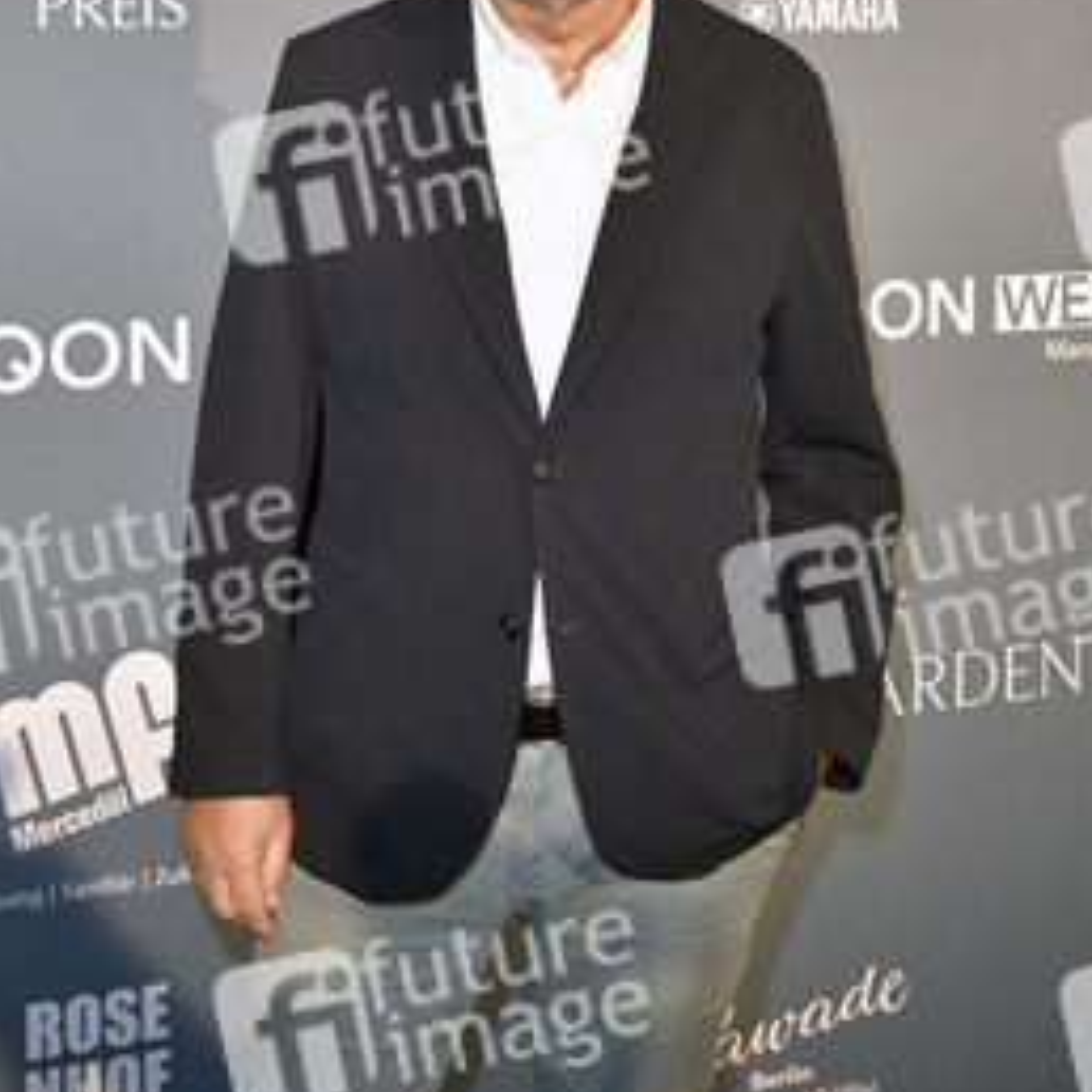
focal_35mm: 46
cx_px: 554
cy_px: 377
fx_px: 1642
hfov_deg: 36.8
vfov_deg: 36.5
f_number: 5.6
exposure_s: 1/200
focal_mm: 35
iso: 1250
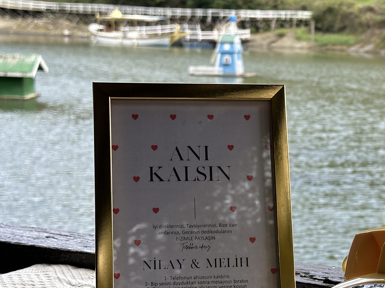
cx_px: 321
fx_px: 1101
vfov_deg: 14.9
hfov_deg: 19.6
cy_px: 174
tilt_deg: -8.0
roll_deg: -1.4
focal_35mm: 99
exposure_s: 1/785
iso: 64
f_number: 1.78
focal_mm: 6.86
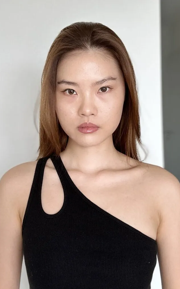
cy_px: 145
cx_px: 91
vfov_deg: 59.7
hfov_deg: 39.4
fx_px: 251
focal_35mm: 32
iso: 50
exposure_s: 1/121
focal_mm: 2.69
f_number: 1.9
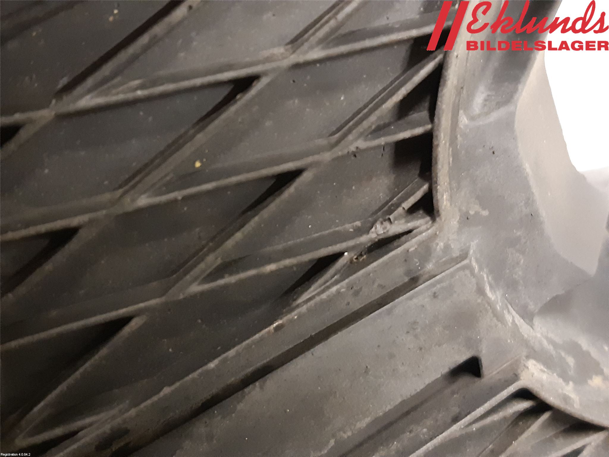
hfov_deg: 67.3
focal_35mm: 26
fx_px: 457
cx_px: 304
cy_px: 228
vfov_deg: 53.1
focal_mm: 3.93
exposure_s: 1/20
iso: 640
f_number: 1.7
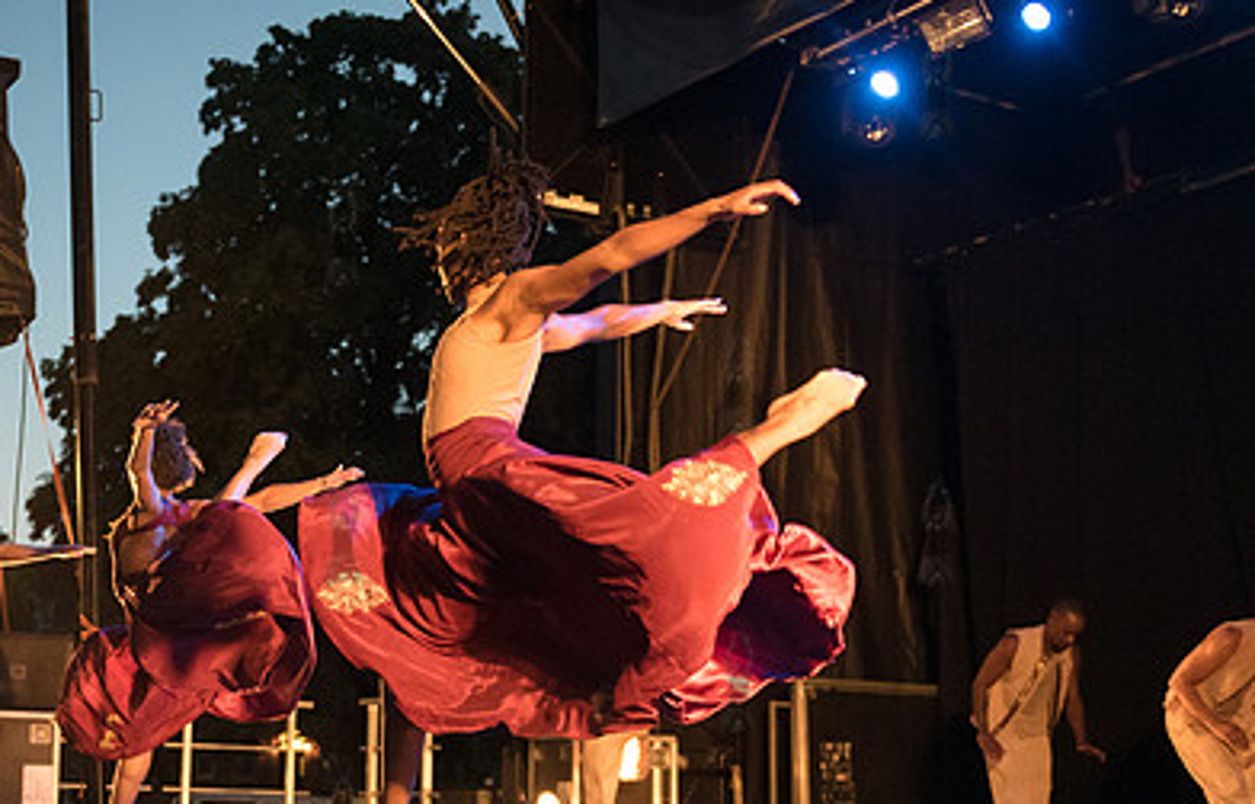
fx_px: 2032
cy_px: 635
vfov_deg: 22.1
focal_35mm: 59
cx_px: 370
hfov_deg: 33.9
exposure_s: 1/250
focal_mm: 35
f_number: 2.8
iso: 5000
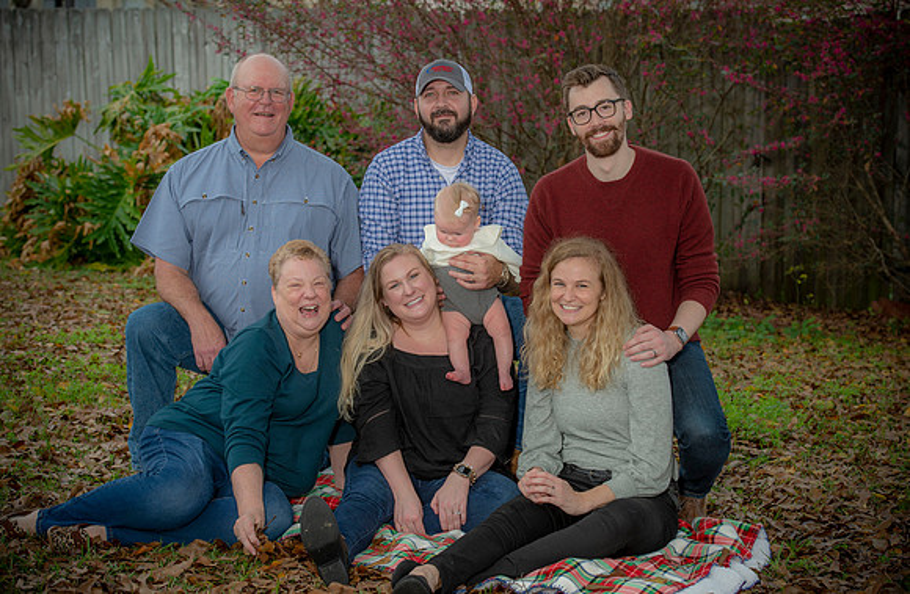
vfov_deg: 16.3
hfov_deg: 24.7
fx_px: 2076
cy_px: 293
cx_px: 456
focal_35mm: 83
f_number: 5.6
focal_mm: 82
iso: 160
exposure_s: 1/200
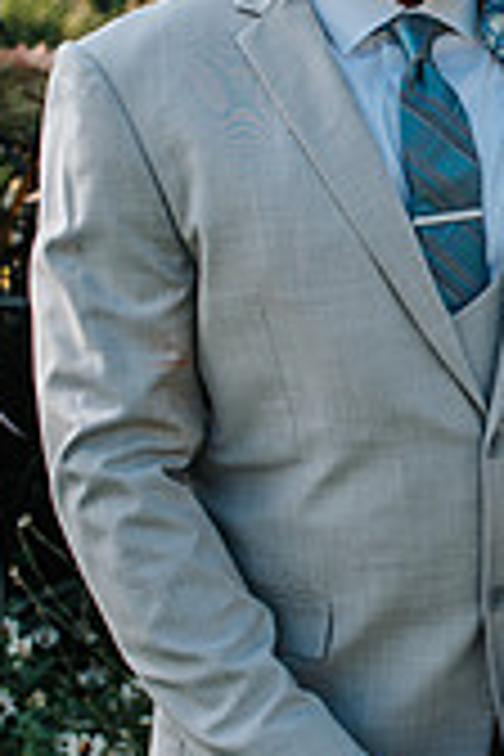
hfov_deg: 14.0
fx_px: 1974
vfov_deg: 21.6
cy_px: 252
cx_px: 648
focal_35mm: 94
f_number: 3.2
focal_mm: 35
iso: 140
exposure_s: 1/500
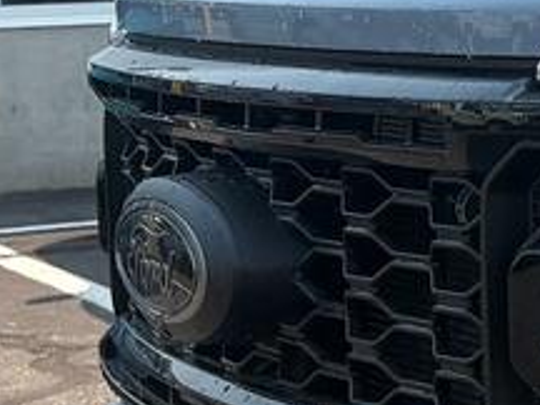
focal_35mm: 154
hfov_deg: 10.1
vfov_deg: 9.6
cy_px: 122
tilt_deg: -5.5
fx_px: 2402
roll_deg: +1.4
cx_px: 1532
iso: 64
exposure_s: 1/3448
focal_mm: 5.96
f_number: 1.6
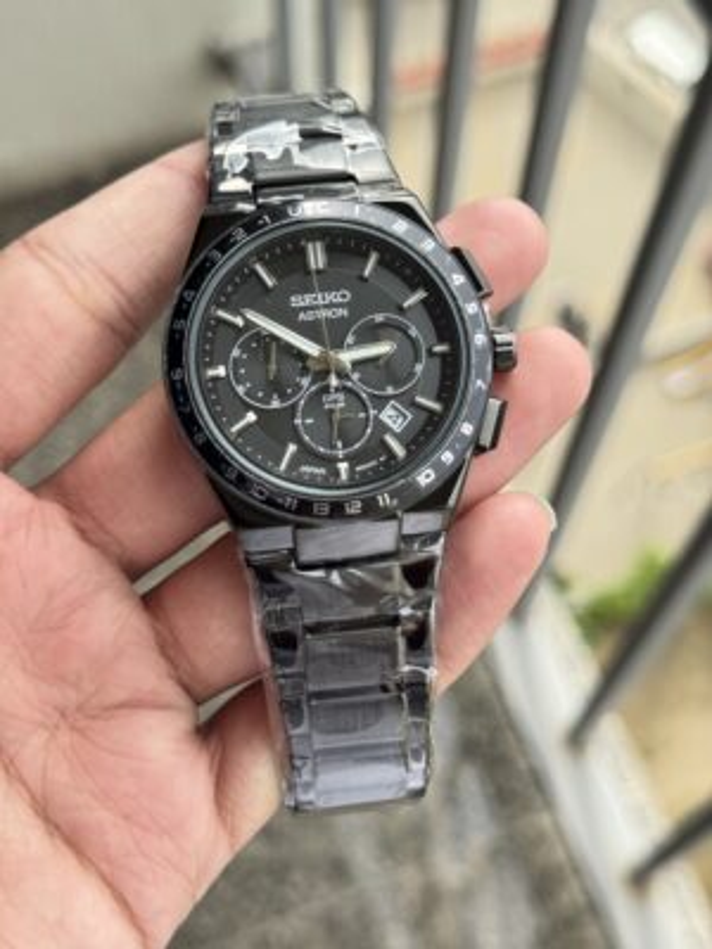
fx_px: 1316
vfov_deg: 39.7
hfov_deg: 30.3
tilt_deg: -65.1
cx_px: 356
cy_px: 474
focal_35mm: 48
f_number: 1.78
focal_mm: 6.76
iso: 64
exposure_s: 1/1076
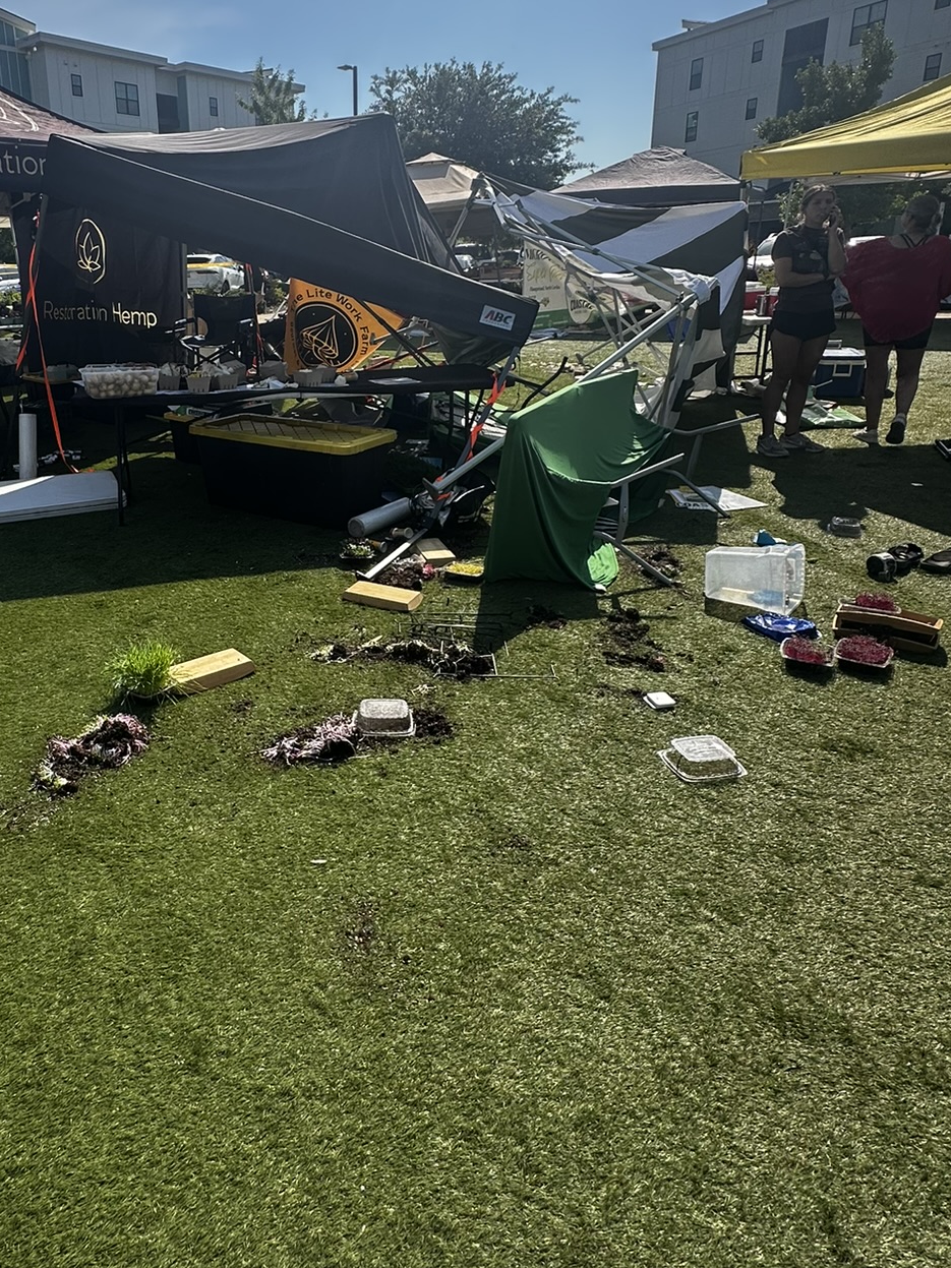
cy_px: 521
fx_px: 843
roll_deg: +0.7
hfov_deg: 57.1
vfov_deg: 73.3
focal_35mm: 23
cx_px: 292
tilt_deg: -16.4
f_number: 2.2
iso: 50
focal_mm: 2.22
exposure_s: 1/1335
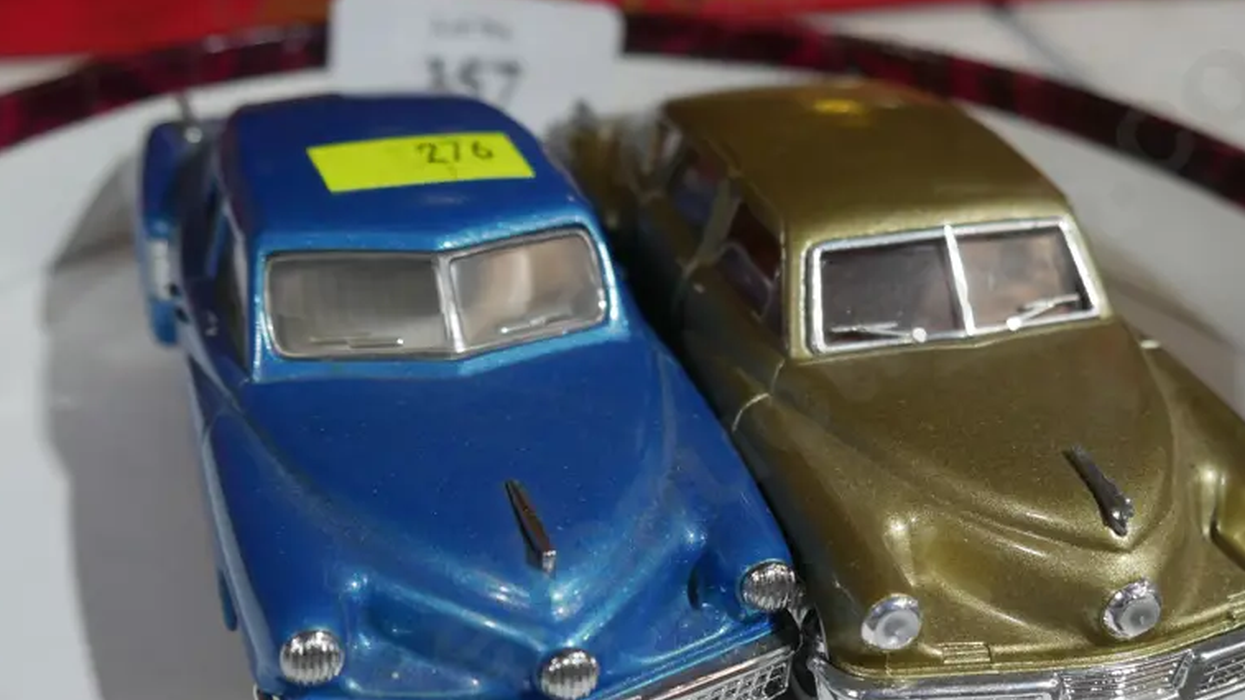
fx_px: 1948
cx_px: 734
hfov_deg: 35.3
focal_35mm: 59
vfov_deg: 20.3
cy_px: 453
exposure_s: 1/60
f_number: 4.4
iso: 500
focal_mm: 20
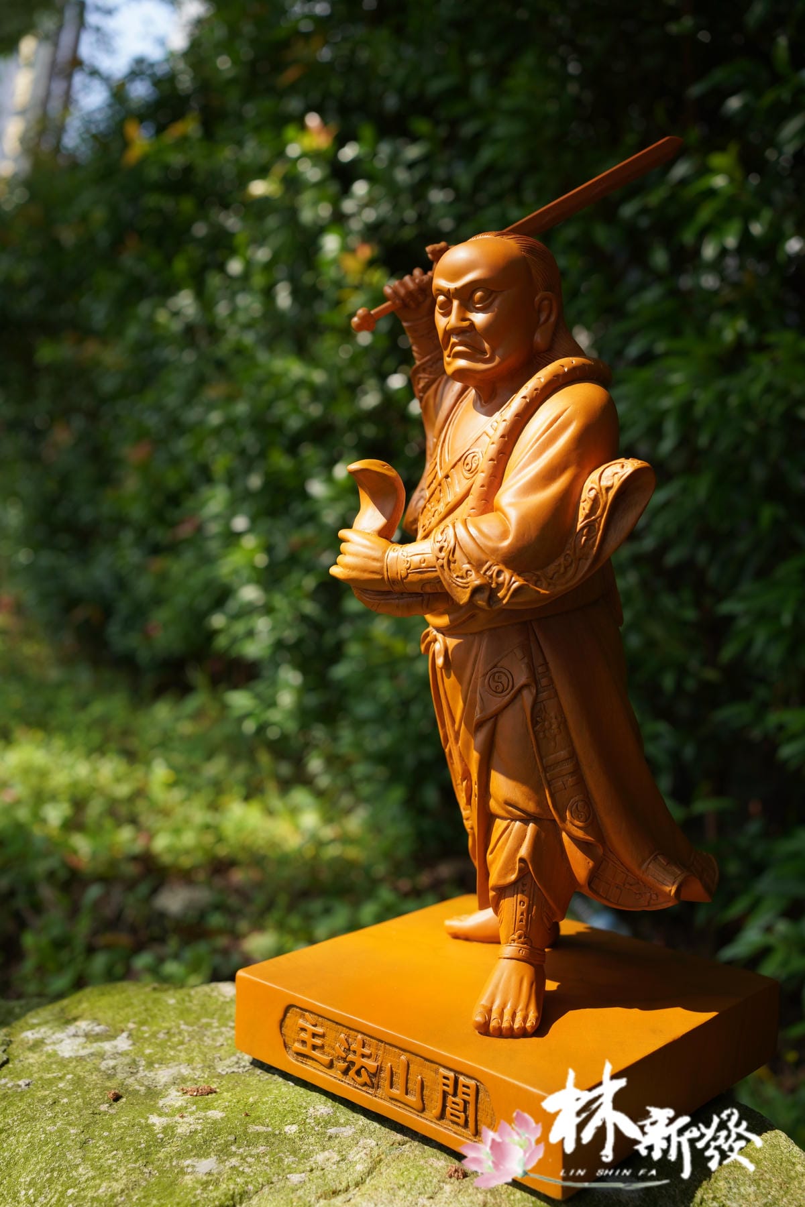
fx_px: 1174
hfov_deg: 37.9
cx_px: 402
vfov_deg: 54.4
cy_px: 604
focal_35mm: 35
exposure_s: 1/500
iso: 200
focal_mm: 35
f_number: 4.5
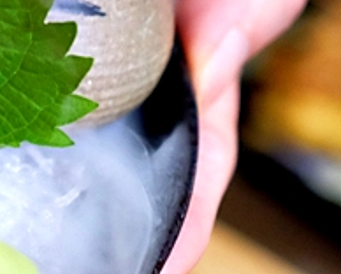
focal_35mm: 152
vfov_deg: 10.1
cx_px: -404
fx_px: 1537
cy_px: 35
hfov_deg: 11.1
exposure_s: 1/30
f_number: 2.5
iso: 3200
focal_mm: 23
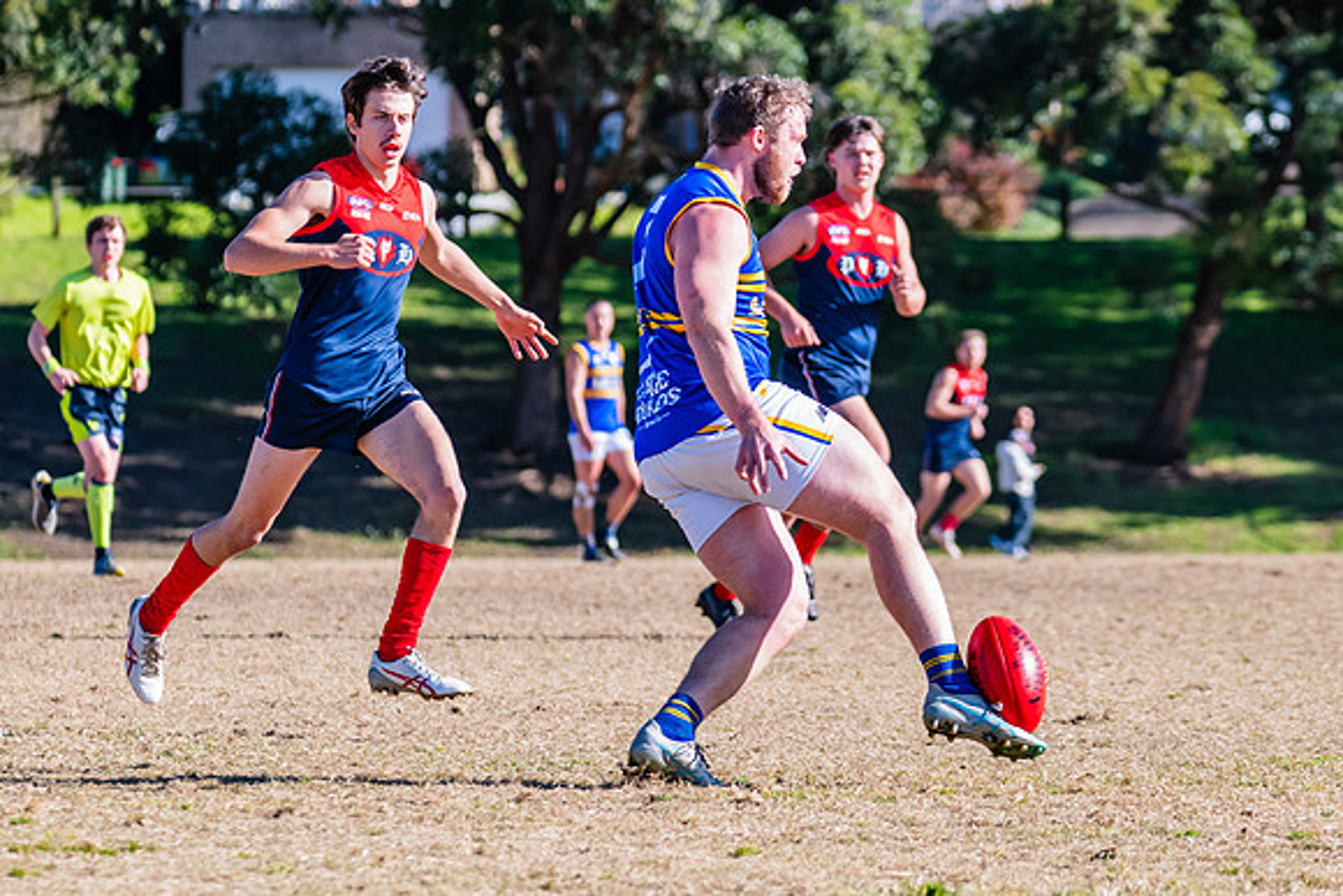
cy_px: 367
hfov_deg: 7.5
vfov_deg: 5.0
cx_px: 842
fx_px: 10296
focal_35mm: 276
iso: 640
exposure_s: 1/1600
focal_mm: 195
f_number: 7.1
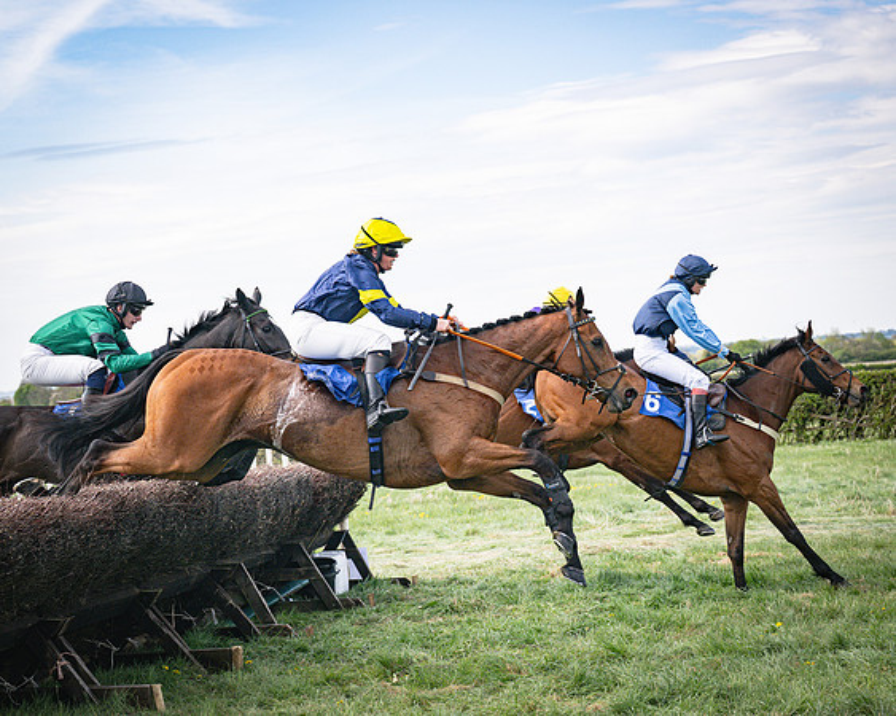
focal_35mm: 79
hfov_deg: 24.0
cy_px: 360
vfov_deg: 19.3
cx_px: 413
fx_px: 2104
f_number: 5
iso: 400
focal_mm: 70
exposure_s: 1/2500
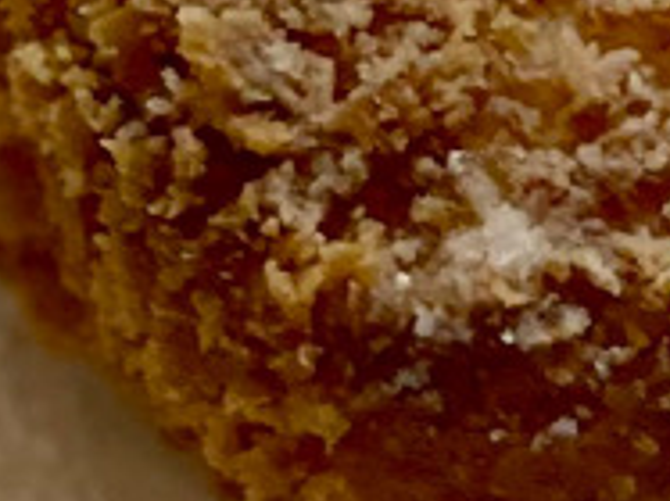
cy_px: 93
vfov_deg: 6.6
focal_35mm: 223
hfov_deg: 8.8
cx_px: 867
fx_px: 4313
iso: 125
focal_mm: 6
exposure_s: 1/100
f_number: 2
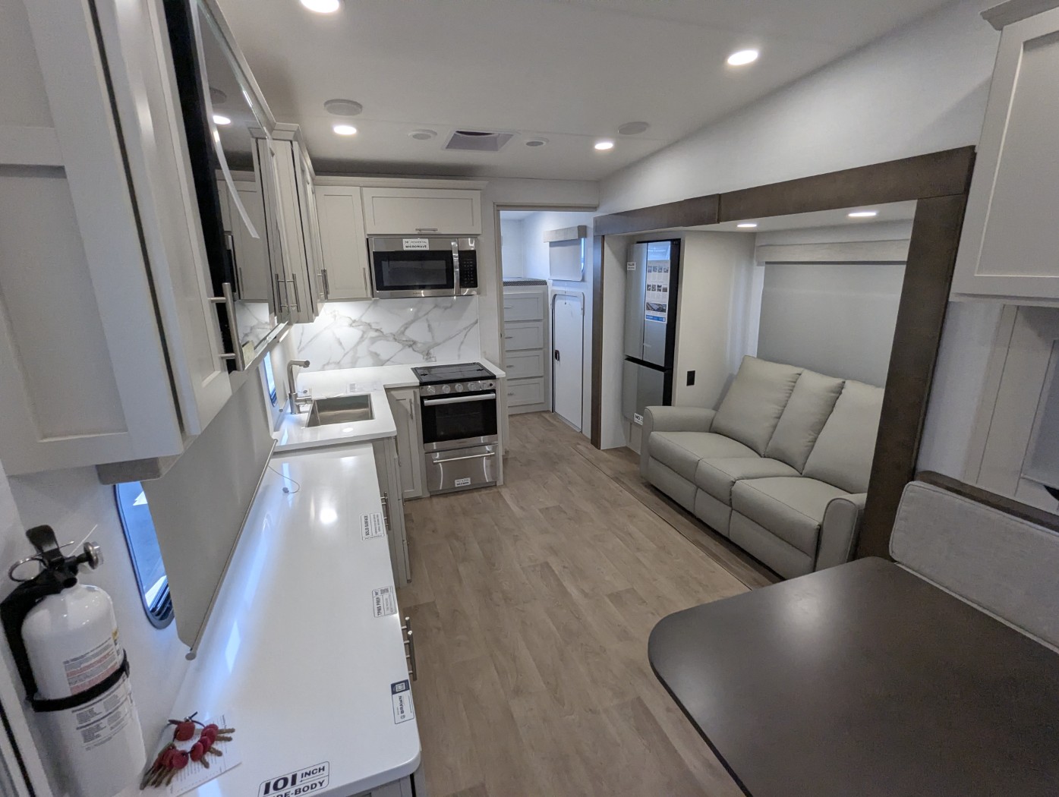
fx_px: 490
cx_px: 530
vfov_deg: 78.2
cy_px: 398
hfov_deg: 94.4
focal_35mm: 16
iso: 298
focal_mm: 2.35
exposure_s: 1/186
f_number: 2.2
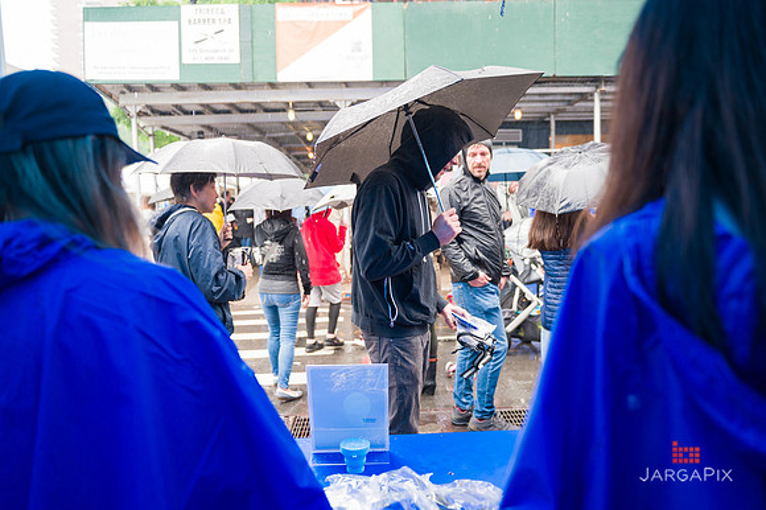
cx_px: 383
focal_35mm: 27
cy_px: 255
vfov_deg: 47.9
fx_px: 574
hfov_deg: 67.4
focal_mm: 27
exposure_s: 1/200
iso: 400
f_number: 3.2
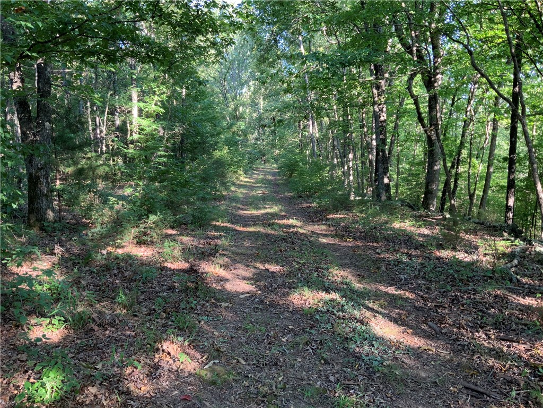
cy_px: 204
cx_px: 272
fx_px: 455
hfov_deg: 61.7
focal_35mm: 29
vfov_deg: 48.2
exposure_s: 1/60
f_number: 1.8
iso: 50
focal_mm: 3
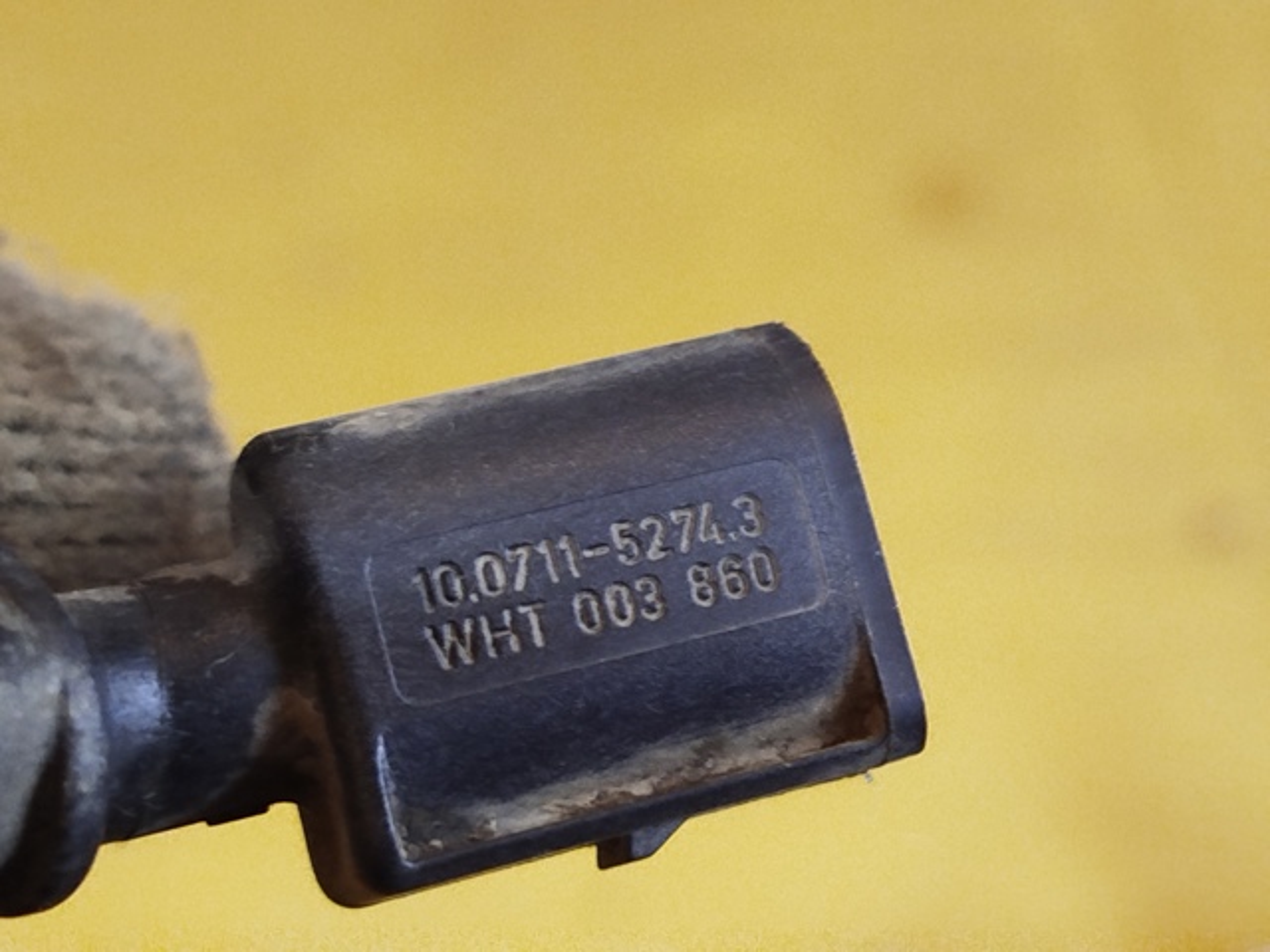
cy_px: 476
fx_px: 2642
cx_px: 635
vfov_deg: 20.4
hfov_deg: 27.0
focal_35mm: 72
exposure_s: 1/25
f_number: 1.7
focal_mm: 5.31
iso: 640
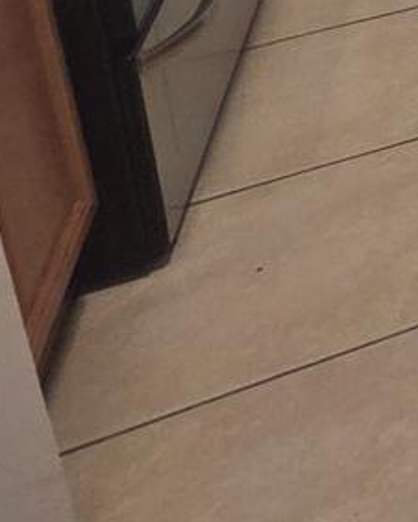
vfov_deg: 19.3
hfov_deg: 11.3
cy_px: -437
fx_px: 1112
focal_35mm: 72
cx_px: 1278
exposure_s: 1/60
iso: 500
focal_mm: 2.2
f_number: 2.2
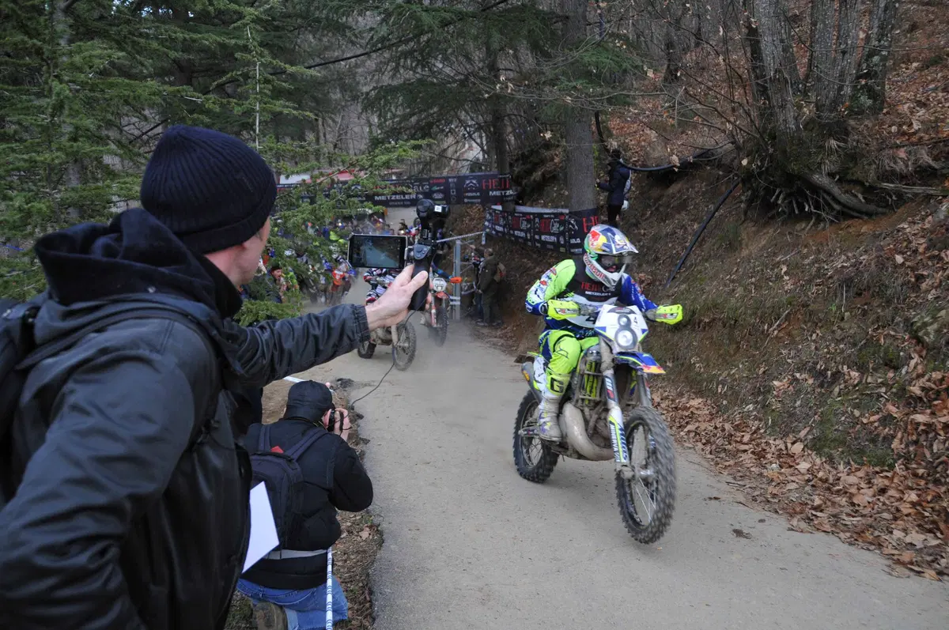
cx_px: 474
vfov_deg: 43.5
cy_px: 315
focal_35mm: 30
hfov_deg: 62.0
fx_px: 790
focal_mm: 20
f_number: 3.5
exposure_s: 1/640
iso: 800
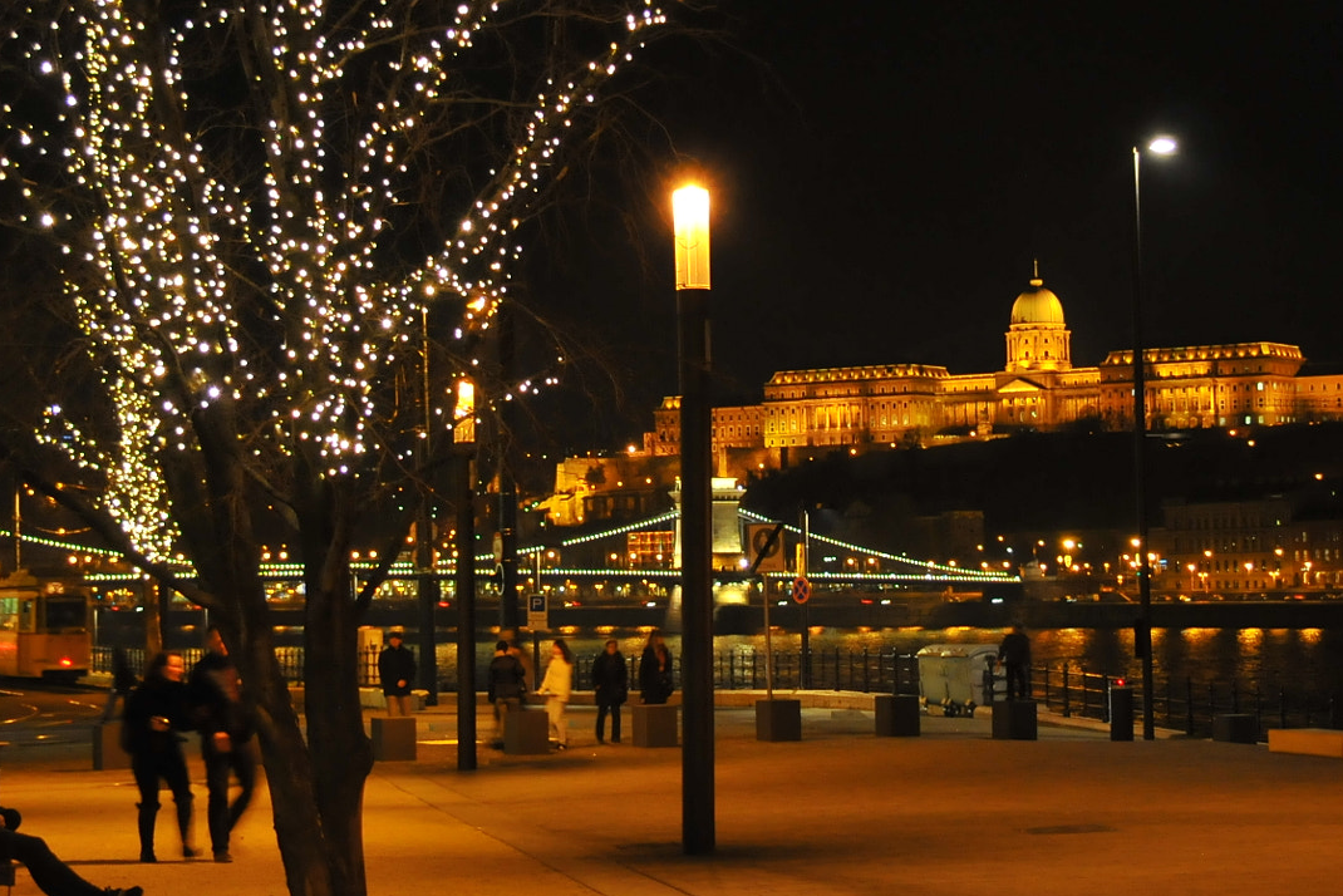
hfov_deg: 23.6
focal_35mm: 86
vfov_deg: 15.8
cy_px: 261
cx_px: 616
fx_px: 3209
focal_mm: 30
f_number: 4.5
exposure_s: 1/8
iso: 800
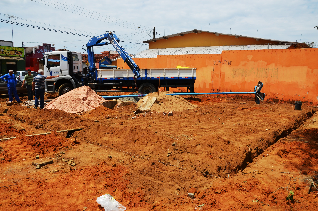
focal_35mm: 27
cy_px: 106
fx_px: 238
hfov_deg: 67.5
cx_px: 159
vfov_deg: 47.7
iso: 100
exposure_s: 1/250
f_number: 8
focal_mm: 18
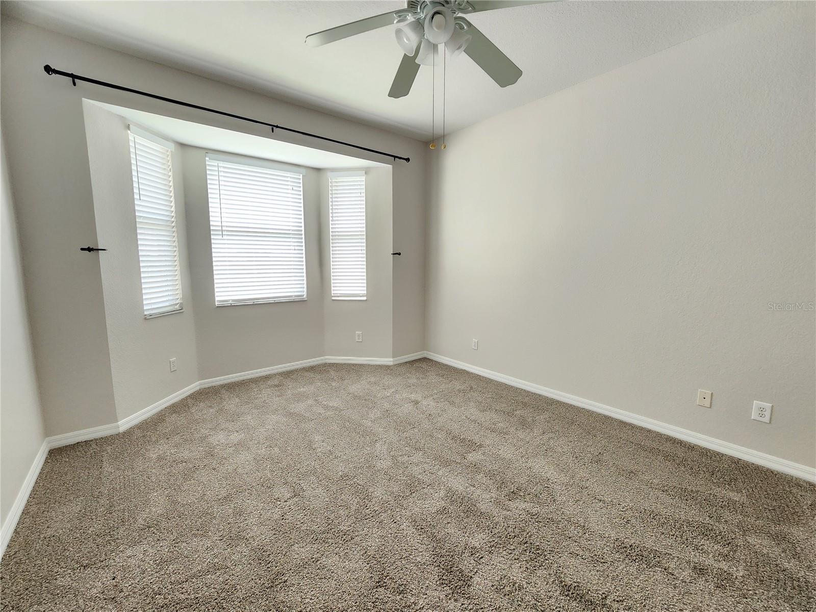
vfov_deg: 89.9
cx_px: 408
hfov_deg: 106.2
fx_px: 306
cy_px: 306
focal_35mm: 13
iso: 320
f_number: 2.2
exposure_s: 1/60
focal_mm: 2.2
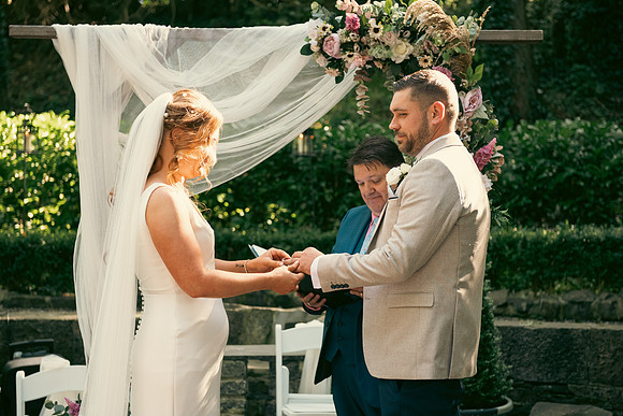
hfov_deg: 32.4
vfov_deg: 21.9
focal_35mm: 62
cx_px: 312
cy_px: 208
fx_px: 1073
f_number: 3.5
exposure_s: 1/160
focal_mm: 62
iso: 320
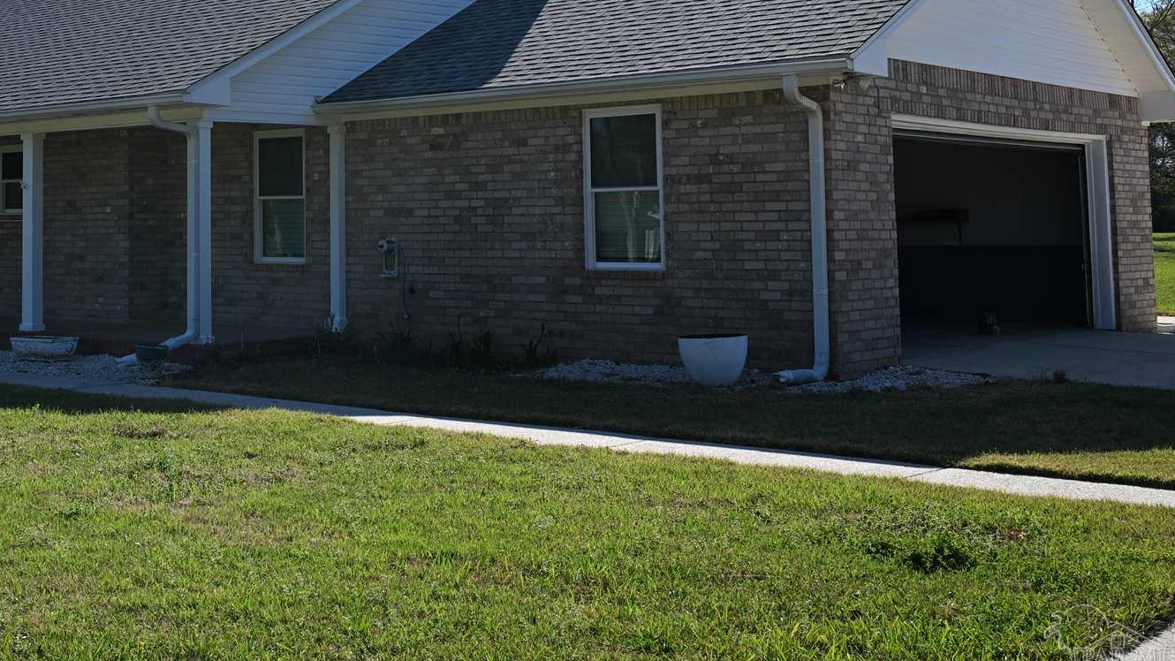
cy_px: 98
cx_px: 298
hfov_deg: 40.2
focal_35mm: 50
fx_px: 1558
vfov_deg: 23.5
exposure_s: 1/320
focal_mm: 31
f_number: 9
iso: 125
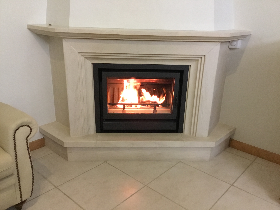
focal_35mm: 31
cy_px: 105
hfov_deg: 58.4
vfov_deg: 45.4
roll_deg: -0.5
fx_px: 251
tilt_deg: -19.7
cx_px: 140
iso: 400
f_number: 2.4
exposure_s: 1/17
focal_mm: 3.3
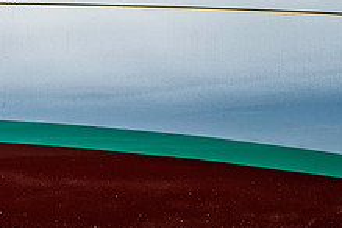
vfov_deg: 2.8
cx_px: 128
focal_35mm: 490
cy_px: -48
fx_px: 4655
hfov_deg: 4.2
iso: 320
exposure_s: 1/2000
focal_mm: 185
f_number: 5.6
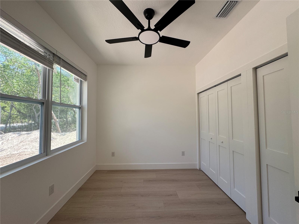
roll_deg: -0.1
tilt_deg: +1.4
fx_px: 121
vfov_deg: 85.7
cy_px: 112
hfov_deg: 102.1
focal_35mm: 14
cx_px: 150
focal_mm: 2.22
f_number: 2.2
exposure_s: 1/99
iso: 50
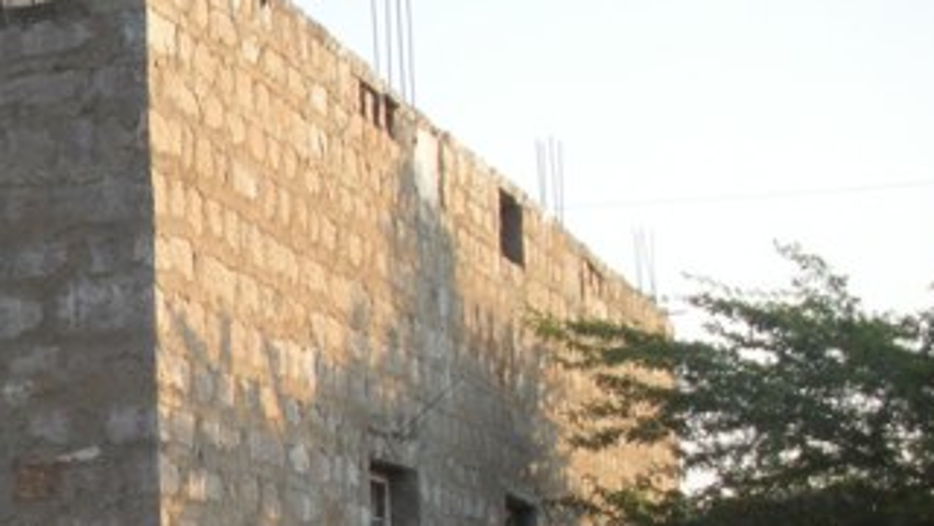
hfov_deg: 20.4
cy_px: 596
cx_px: -190
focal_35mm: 98
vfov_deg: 12.1
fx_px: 2427
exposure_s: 1/133
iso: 64
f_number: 3.5
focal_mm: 6.3
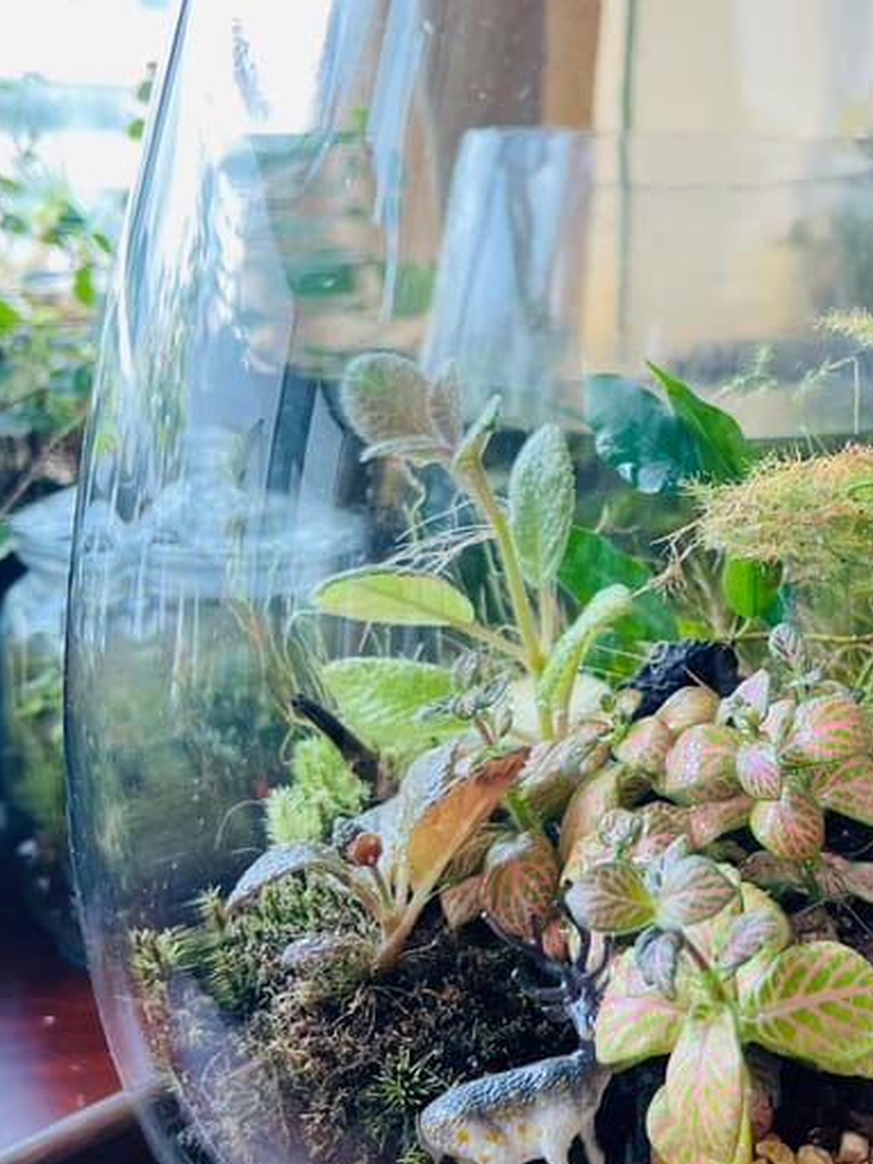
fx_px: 1749
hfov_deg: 27.1
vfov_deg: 36.8
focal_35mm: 52
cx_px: 778
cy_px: 580
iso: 32
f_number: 1.5
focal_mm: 5.7
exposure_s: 1/100
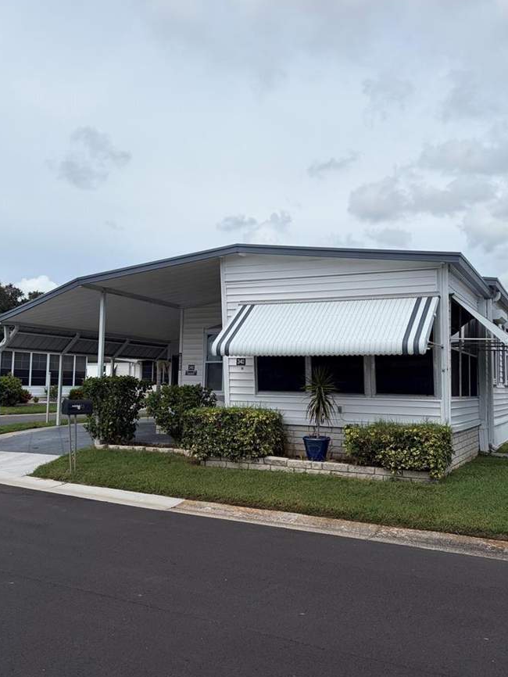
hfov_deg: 44.1
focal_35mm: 32
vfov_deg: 56.8
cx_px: 284
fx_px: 626
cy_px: 323
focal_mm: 5.96
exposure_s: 1/6993
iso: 50
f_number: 1.6
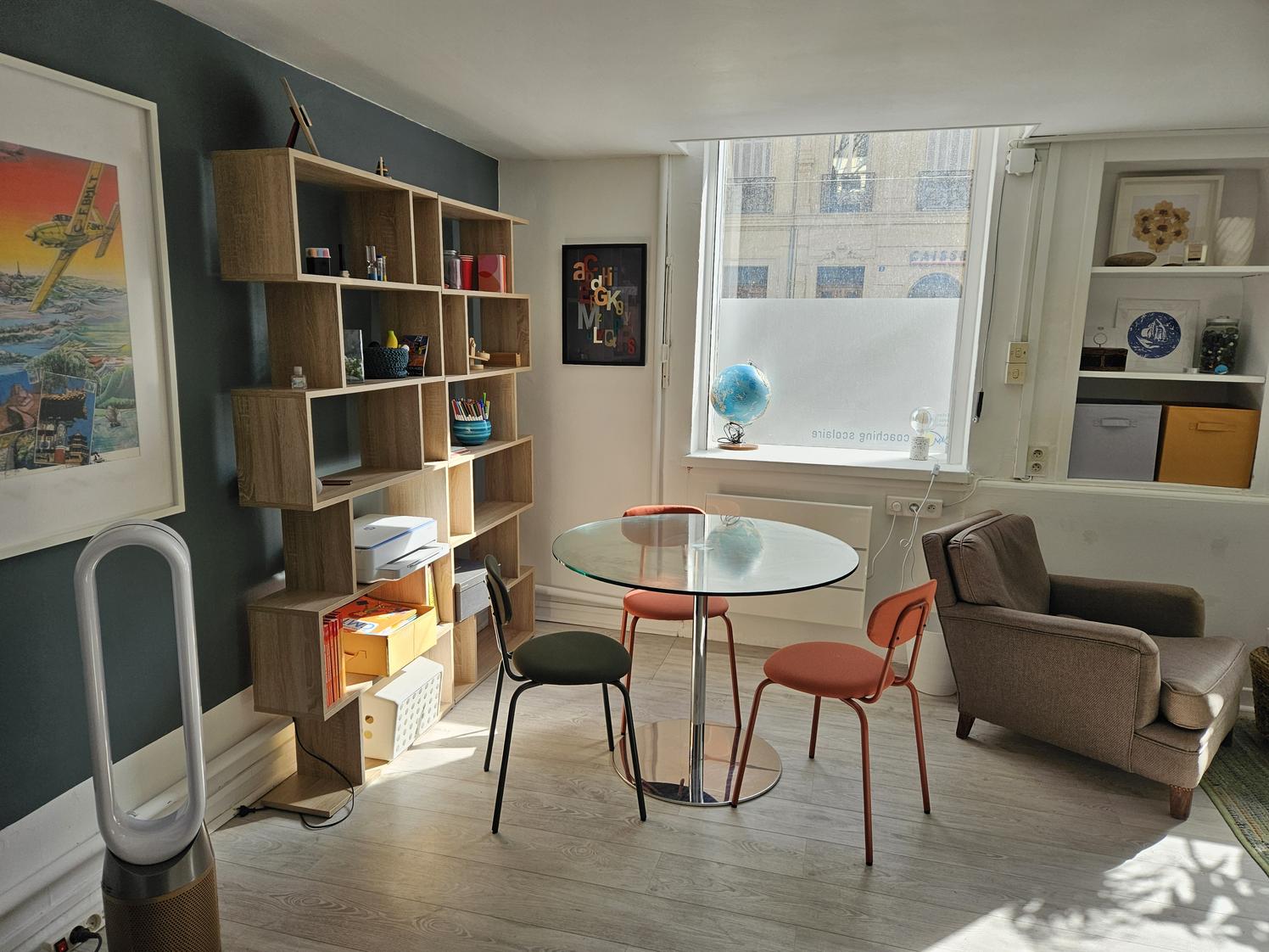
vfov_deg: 58.9
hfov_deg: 73.9
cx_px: 634
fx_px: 843
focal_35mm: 23
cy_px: 476
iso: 40
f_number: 1.8
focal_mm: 5.4
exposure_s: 1/475
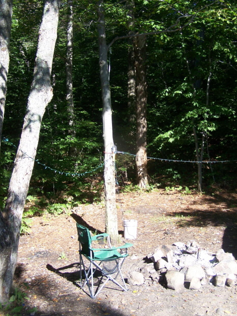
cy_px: 150
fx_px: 383
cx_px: 126
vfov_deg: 44.8
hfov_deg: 34.3
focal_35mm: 42
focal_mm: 6.3
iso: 80
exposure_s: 1/250
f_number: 2.8
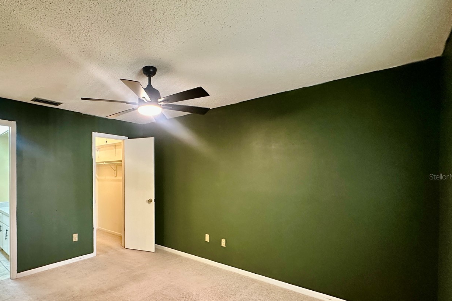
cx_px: 169
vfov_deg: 64.1
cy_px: 176
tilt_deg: +0.0
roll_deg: -0.4
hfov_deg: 85.2
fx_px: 239
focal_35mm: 19
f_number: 2.2
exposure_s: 1/60
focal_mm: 2.22
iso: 640
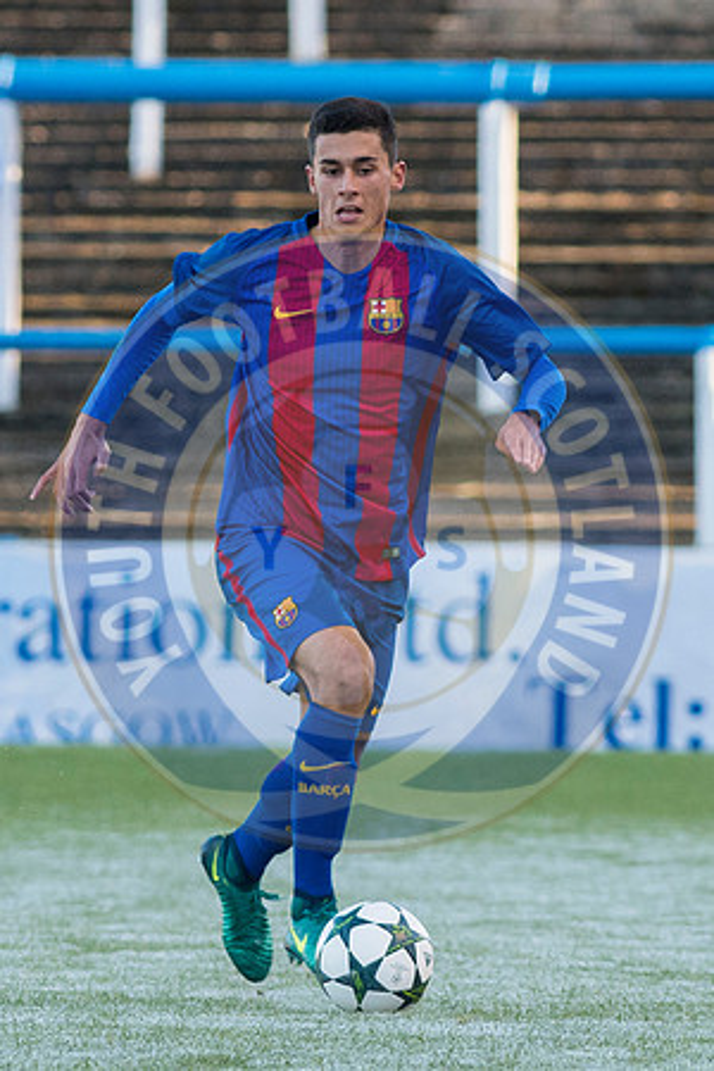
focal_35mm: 450
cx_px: 357
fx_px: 13386
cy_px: 536
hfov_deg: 3.1
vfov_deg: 4.6
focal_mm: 300
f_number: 5
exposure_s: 1/1000
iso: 800
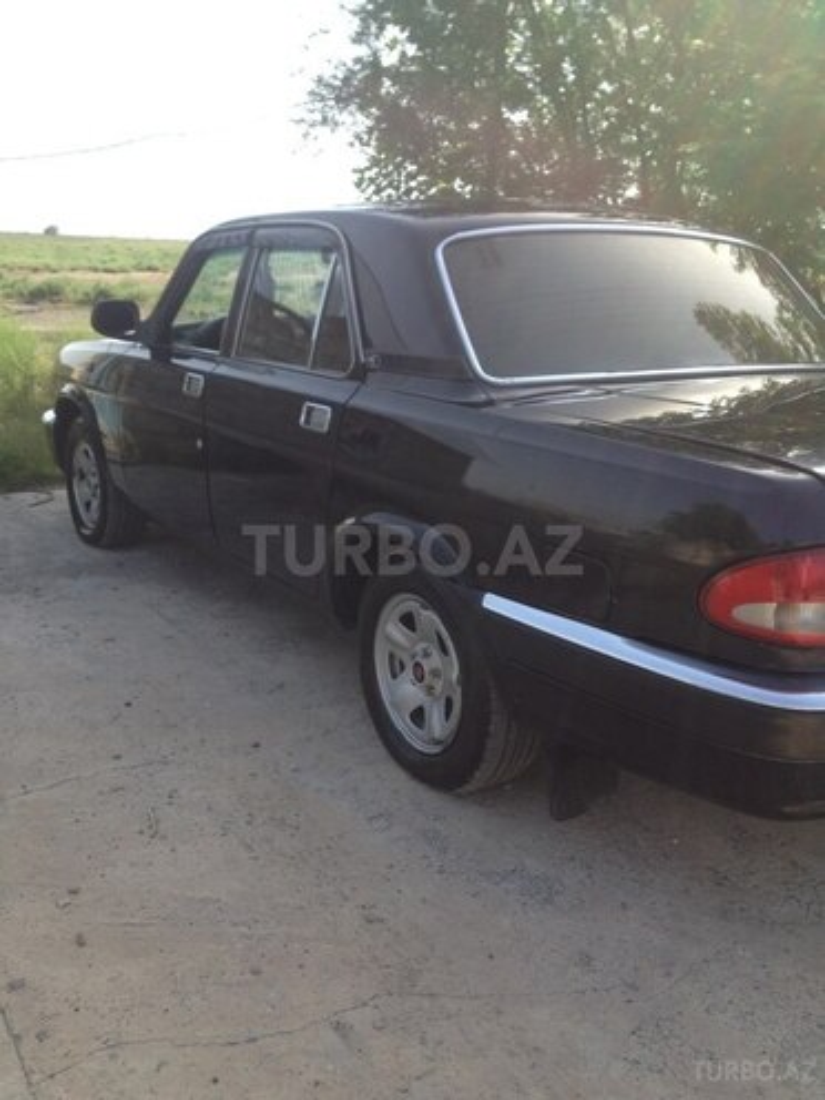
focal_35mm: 35
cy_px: 550
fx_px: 1112
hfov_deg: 40.7
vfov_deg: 52.6
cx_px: 412
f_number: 2.4
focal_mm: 4.28
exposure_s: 1/642
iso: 50
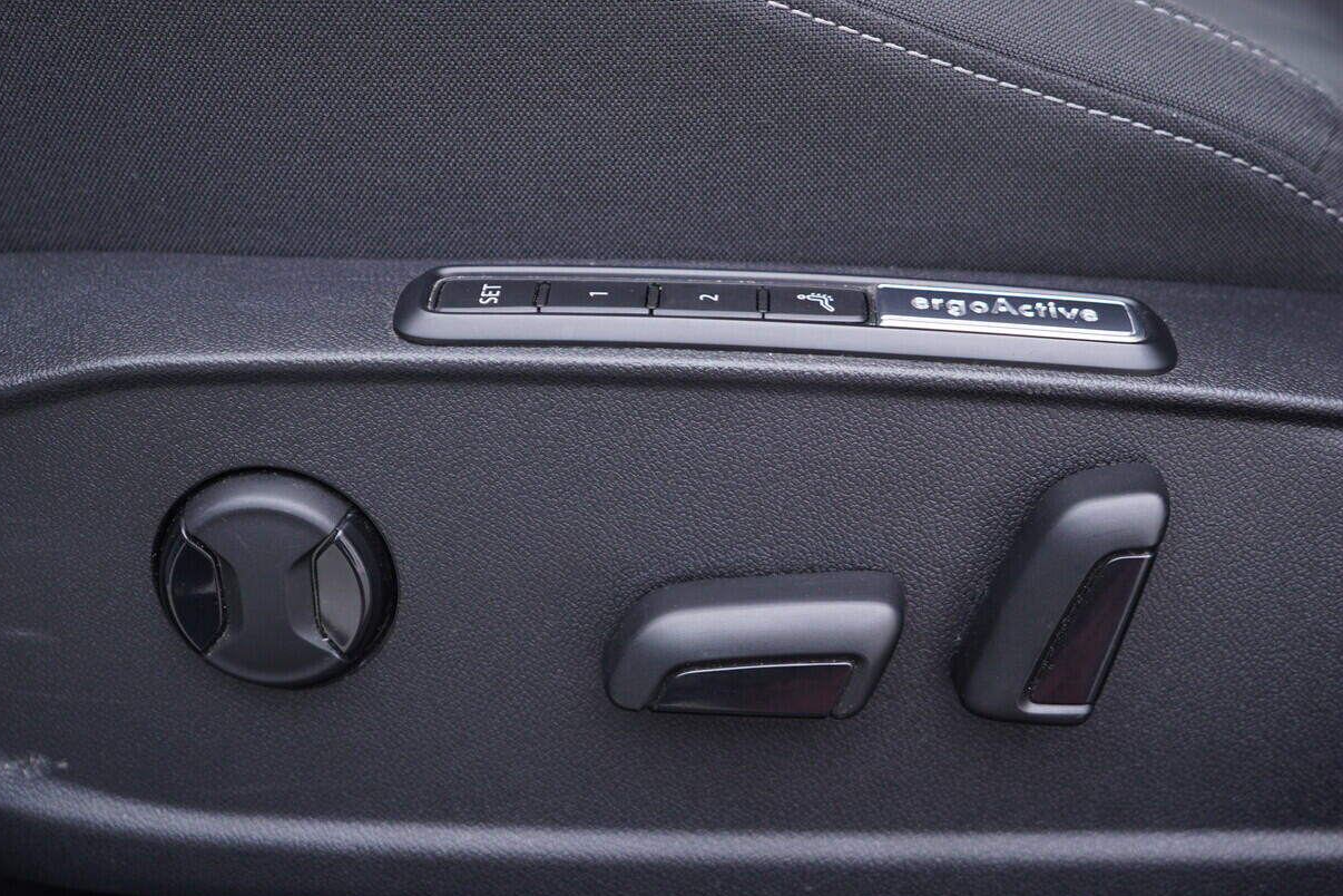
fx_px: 1604
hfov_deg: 45.4
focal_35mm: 43
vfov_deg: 31.2
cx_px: 720
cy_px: 409
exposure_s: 1/40
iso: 200
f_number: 2.8
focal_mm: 24
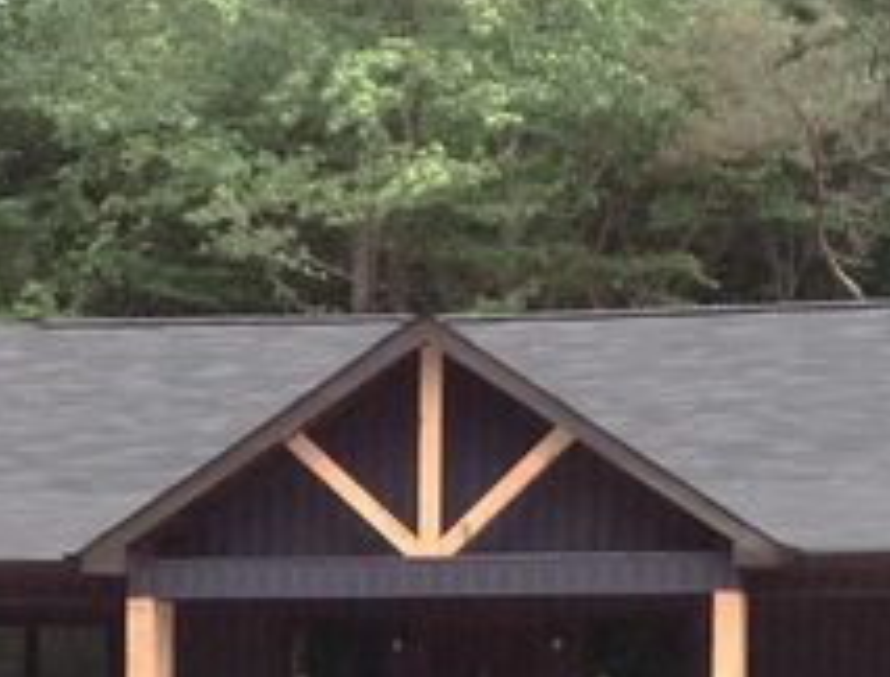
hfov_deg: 23.7
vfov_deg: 18.0
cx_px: 535
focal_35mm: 82
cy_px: 510
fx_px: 2119
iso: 50
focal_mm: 4.28
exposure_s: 1/630
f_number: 2.4
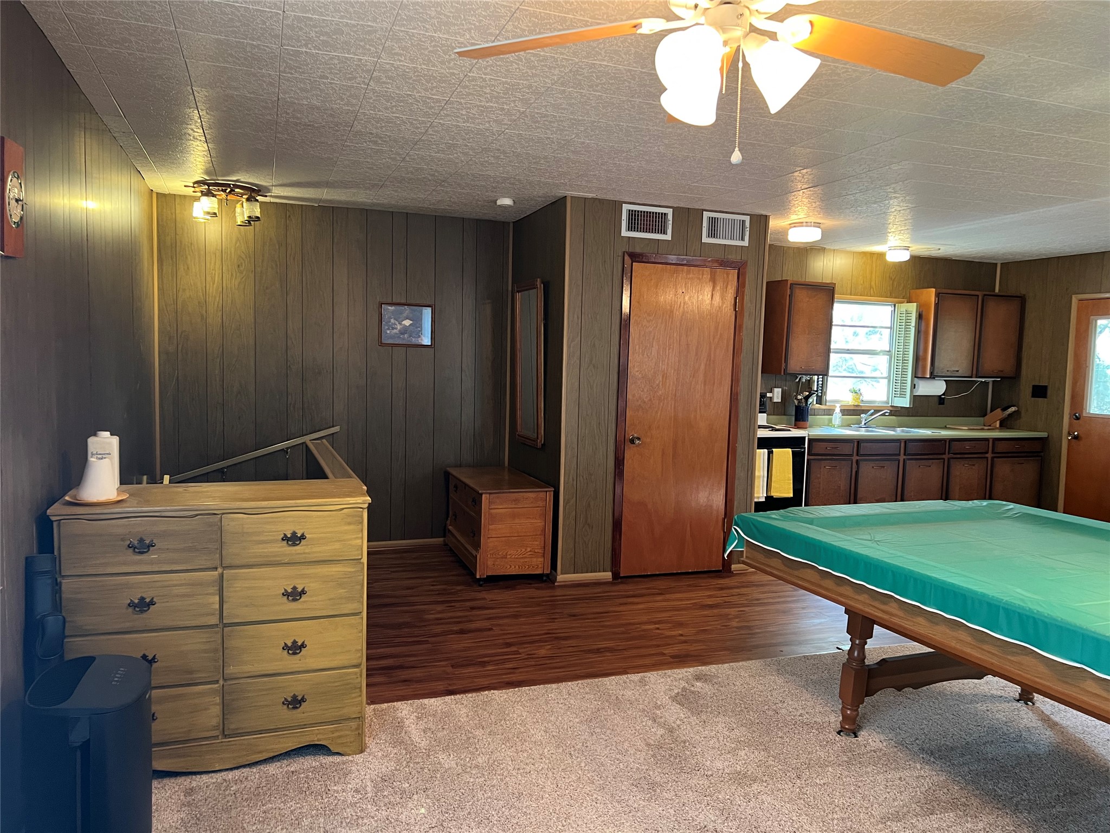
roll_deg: -1.5
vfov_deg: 53.1
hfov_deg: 67.3
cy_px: 416
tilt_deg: -4.7
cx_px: 555
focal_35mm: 26
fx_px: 834
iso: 320
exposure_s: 1/60
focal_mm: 5.7
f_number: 1.5
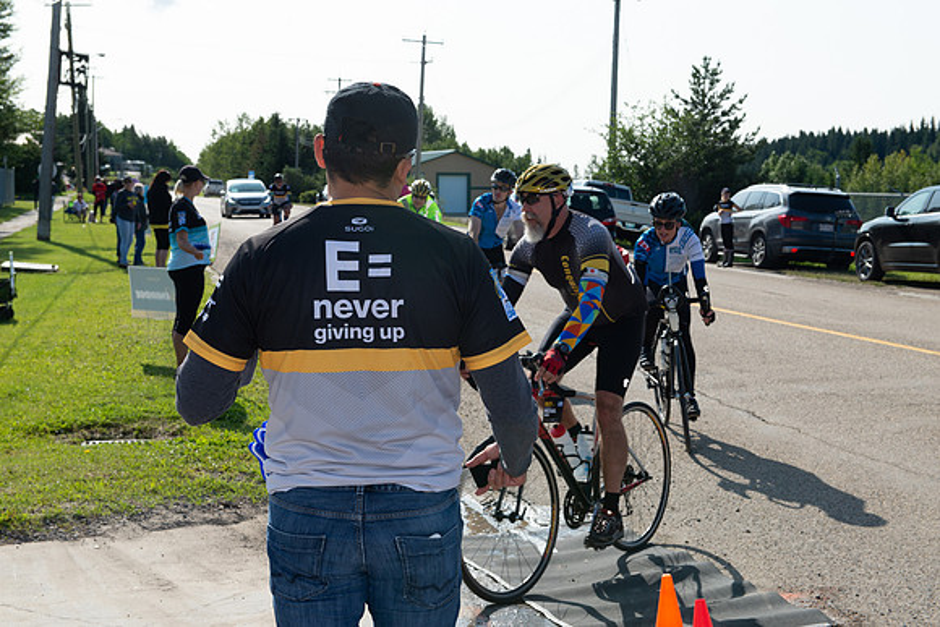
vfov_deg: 23.4
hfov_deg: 34.5
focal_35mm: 58
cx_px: 470
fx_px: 1515
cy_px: 314
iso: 250
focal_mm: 58
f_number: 10
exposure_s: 1/400
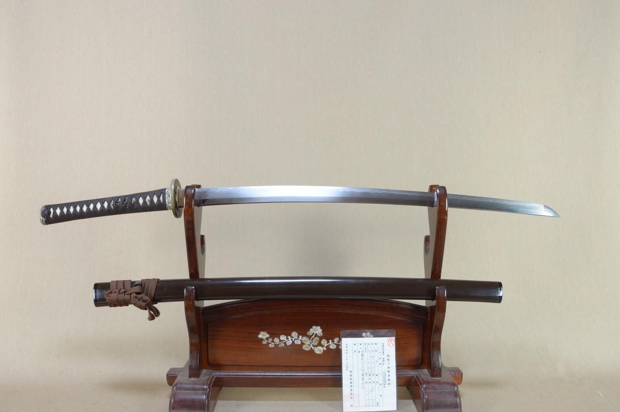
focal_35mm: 30
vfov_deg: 43.5
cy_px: 206
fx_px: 516
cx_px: 310
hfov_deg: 62.0
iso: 400
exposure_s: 1/1.6
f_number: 11
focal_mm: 20
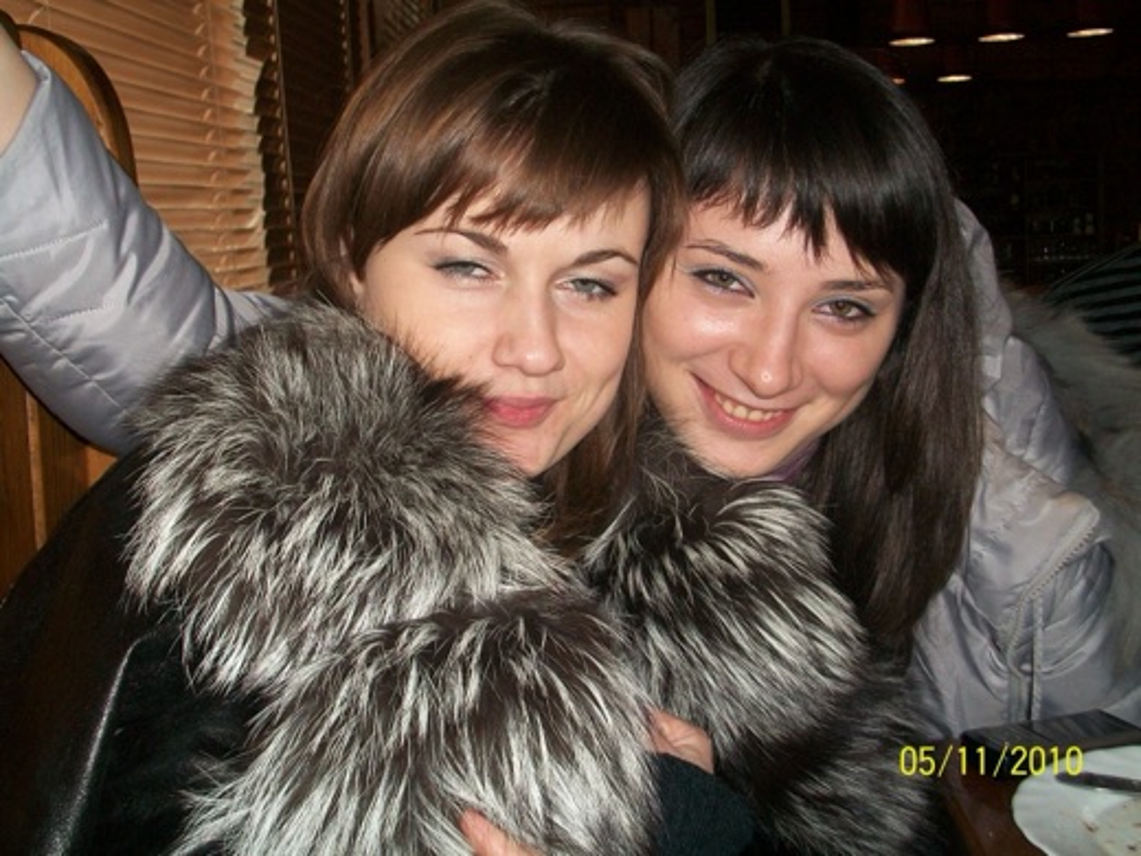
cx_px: 570
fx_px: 1384
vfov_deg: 34.3
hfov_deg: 44.8
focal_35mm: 42
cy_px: 428
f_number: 3.2
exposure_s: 1/60
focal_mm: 7.1
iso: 120
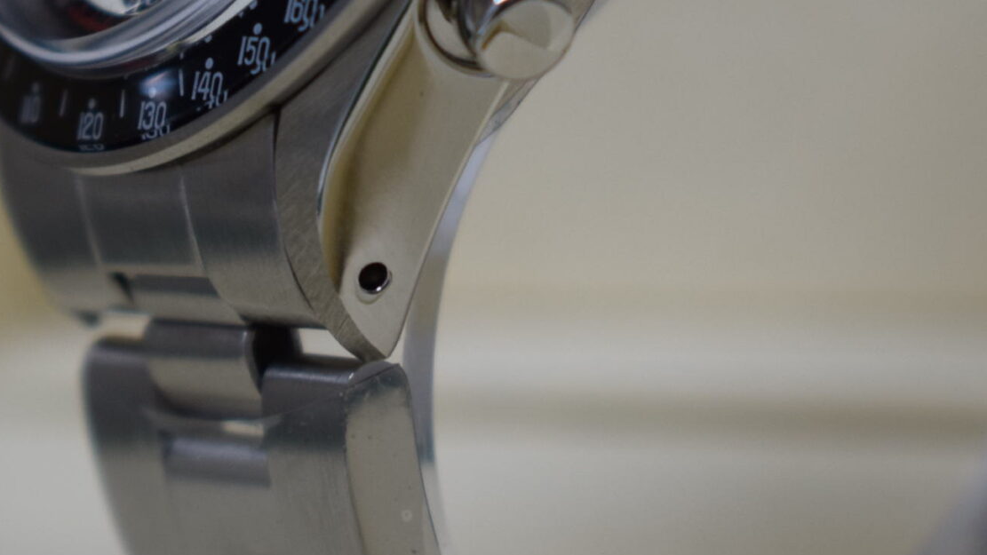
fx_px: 5214
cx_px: 618
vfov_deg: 6.0
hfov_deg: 10.8
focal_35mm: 199
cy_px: -192
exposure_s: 1/60
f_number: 5.6
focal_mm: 55
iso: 500
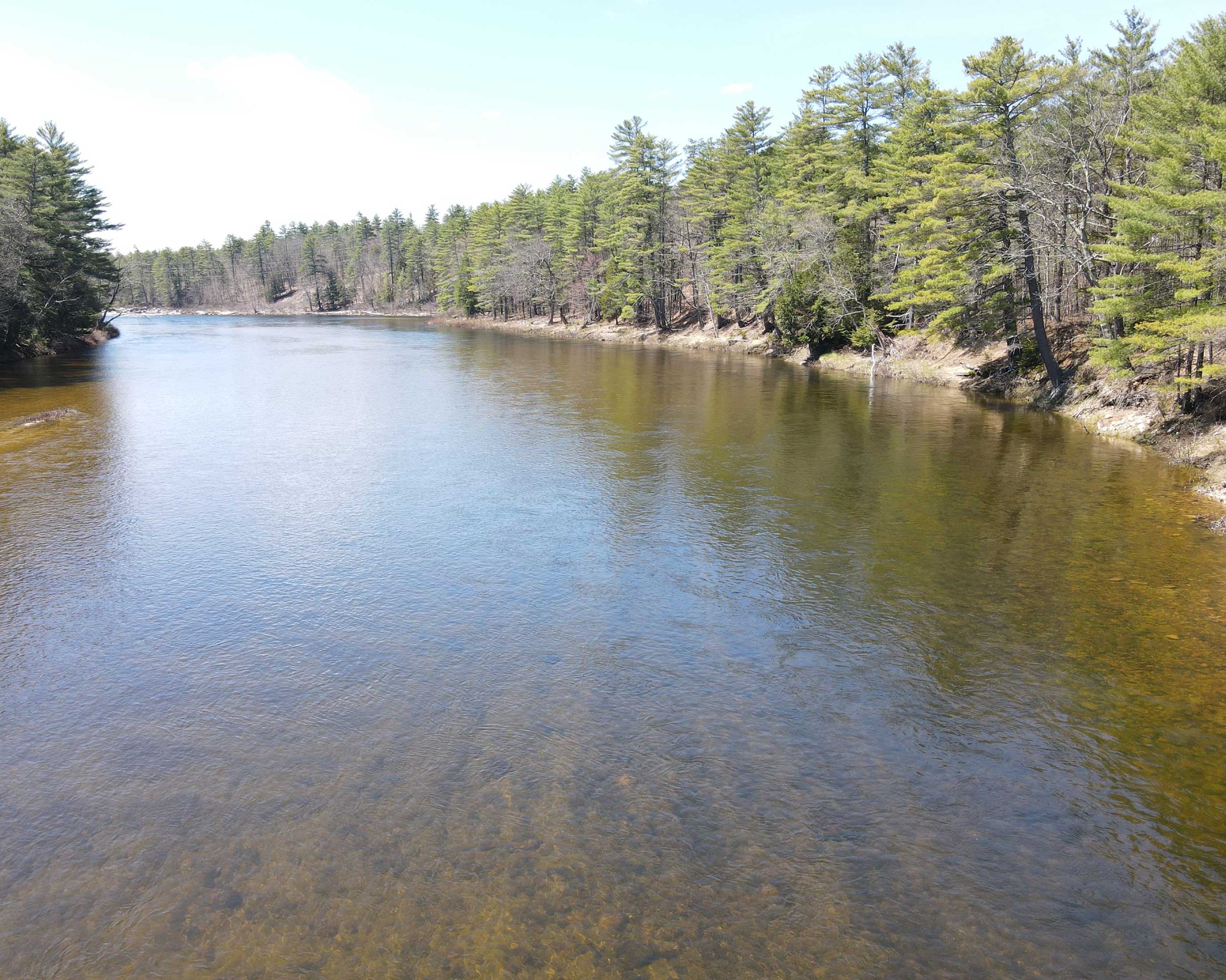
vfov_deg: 54.9
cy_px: 495
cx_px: 568
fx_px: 943
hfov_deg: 66.0
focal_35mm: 26
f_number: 2.8
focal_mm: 4.5
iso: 100
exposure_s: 1/180
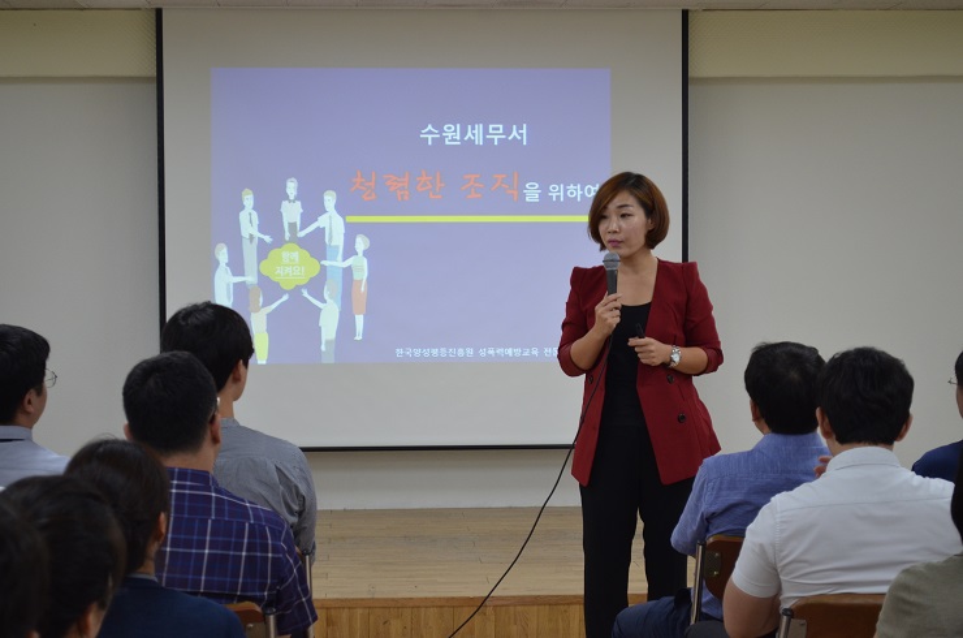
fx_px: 2202
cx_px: 482
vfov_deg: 16.5
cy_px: 319
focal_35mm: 82
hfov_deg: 24.7
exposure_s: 1/60
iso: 640
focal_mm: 55
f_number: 5.6
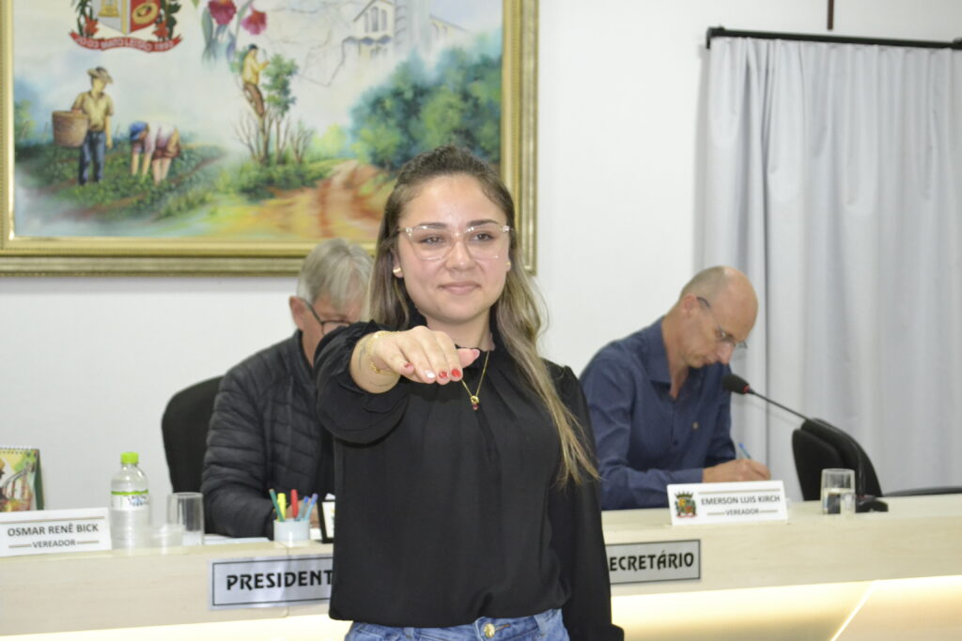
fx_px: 1603
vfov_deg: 22.6
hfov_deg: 33.4
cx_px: 481
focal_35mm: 60
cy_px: 320
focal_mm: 40
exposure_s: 1/60
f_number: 5.3
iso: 2500
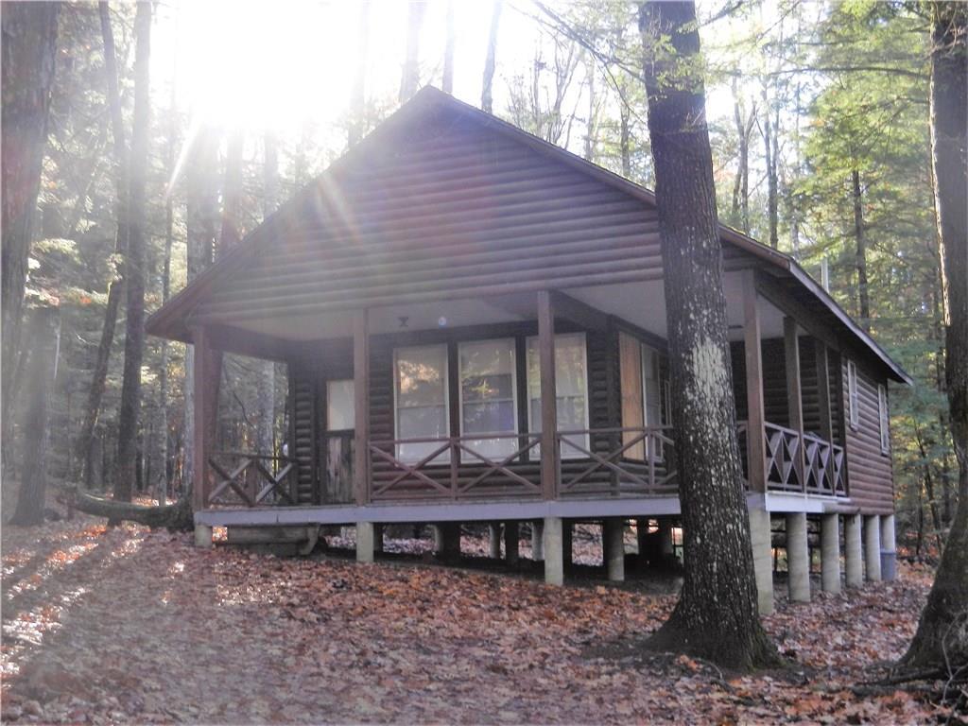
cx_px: 484
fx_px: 1258
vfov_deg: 32.2
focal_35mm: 45
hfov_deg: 42.1
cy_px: 363
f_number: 4.2
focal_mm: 8.2
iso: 160
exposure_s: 1/50
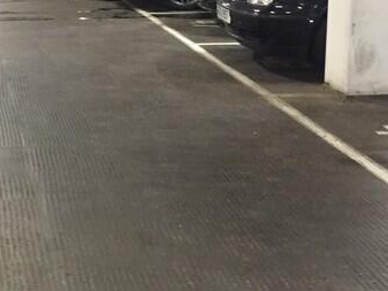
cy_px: 54
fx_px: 987
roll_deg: +0.8
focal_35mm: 88
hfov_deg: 20.8
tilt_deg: -8.5
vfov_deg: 16.7
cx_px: -71
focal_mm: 4.15
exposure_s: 1/17
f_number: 2.2
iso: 250
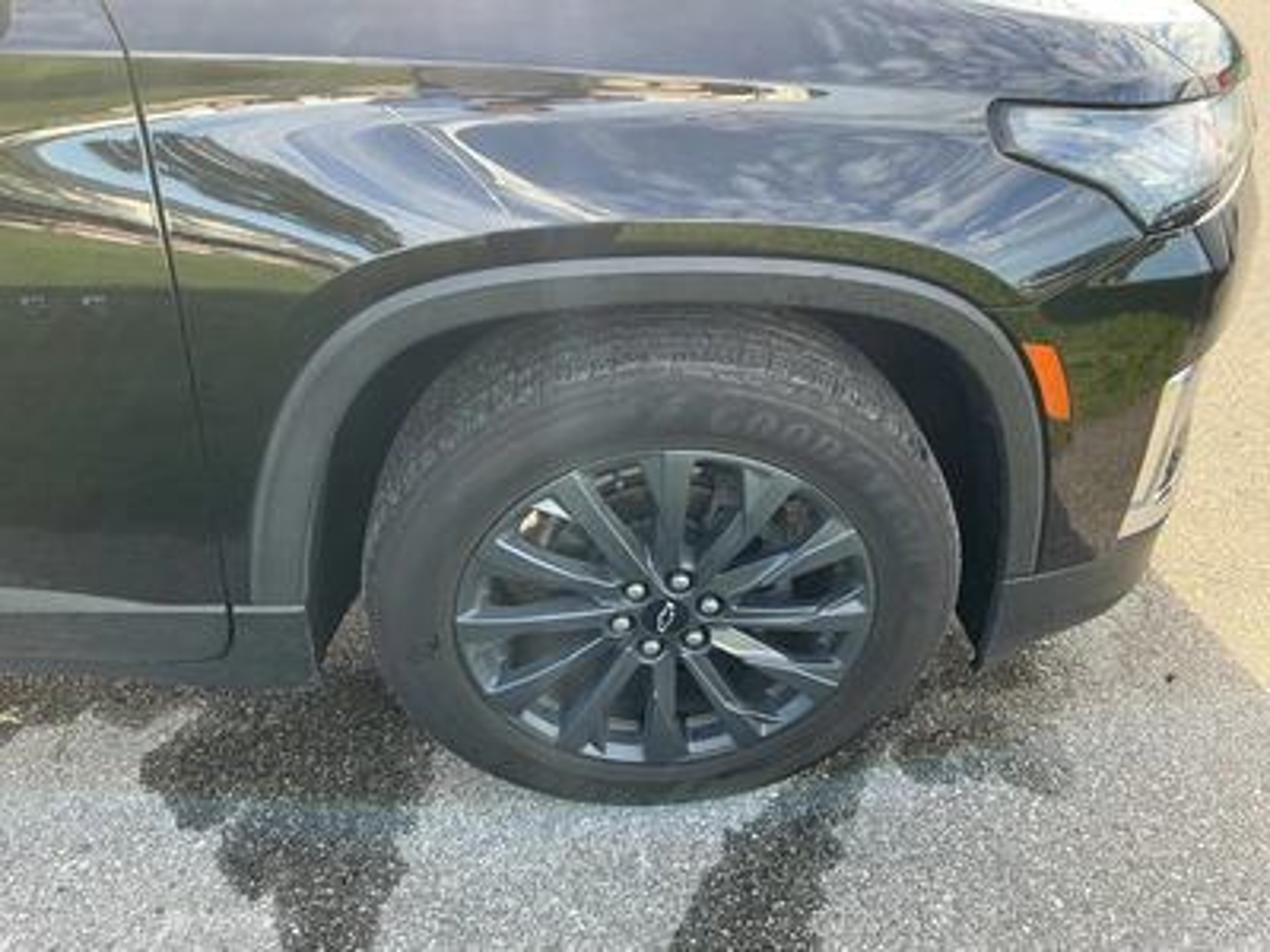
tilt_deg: -33.5
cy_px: 476
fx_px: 1027
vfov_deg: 49.7
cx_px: 635
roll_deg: +1.4
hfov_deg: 63.4
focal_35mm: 28
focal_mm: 3
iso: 25
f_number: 1.8
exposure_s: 1/122
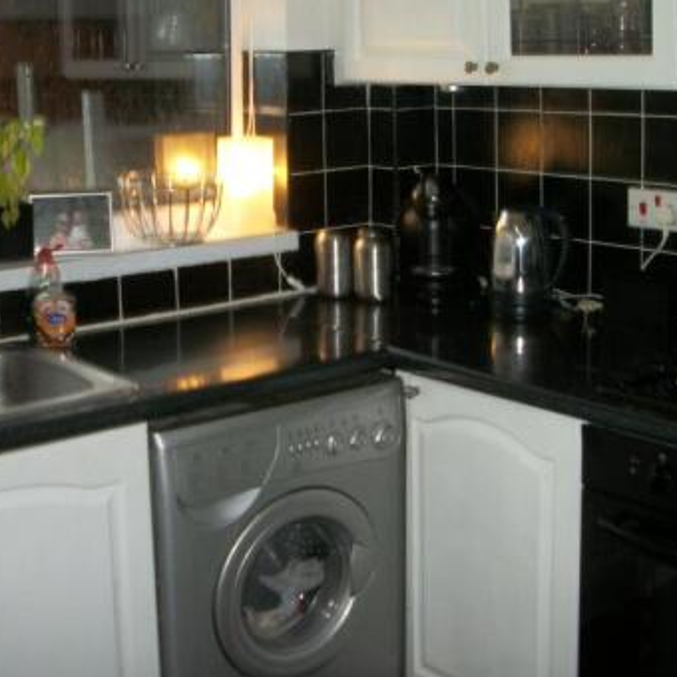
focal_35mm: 53
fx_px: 1173
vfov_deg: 32.1
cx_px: 343
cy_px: 258
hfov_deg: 32.2
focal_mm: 6.3
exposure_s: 1/30
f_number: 3.1
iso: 160
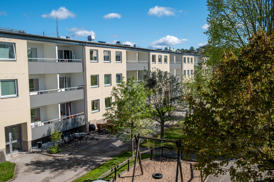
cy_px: 91
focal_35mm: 35
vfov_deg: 37.9
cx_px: 137
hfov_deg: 54.4
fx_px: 266
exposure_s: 1/250
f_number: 10
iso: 200
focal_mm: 23.3
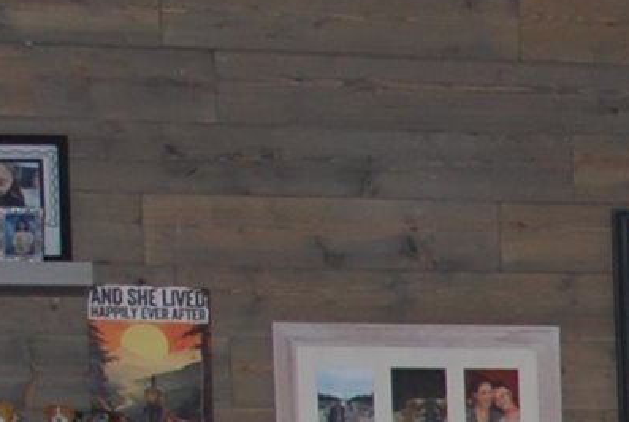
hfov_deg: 8.5
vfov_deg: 6.2
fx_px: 3657
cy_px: 1152
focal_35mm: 209
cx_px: 1741
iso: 200
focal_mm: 18
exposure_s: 1/60
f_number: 3.5
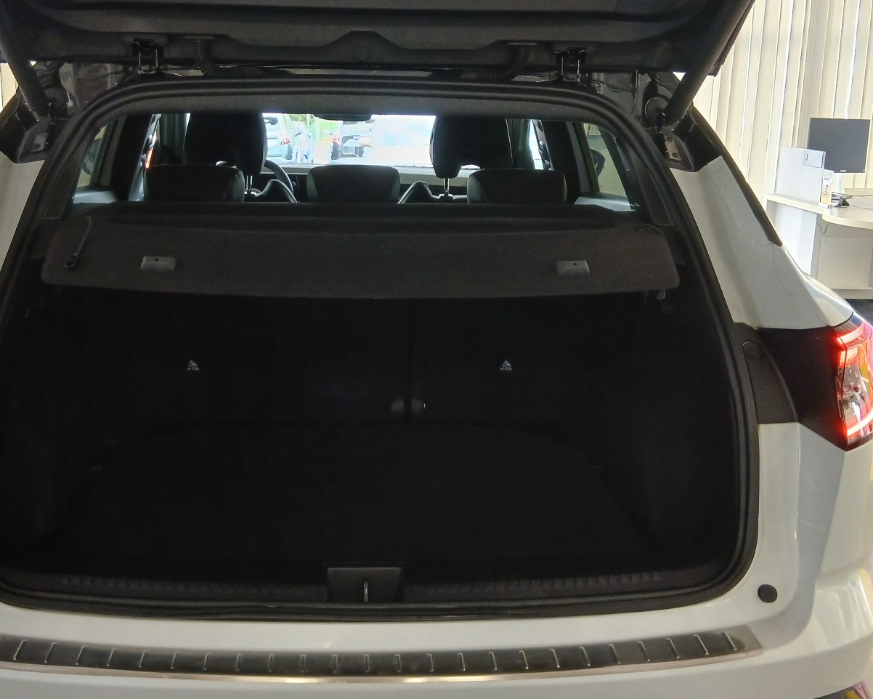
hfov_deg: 47.8
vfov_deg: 39.1
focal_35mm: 38
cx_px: 372
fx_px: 982
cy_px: 291
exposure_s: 1/50
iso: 250
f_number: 1.8
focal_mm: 3.98
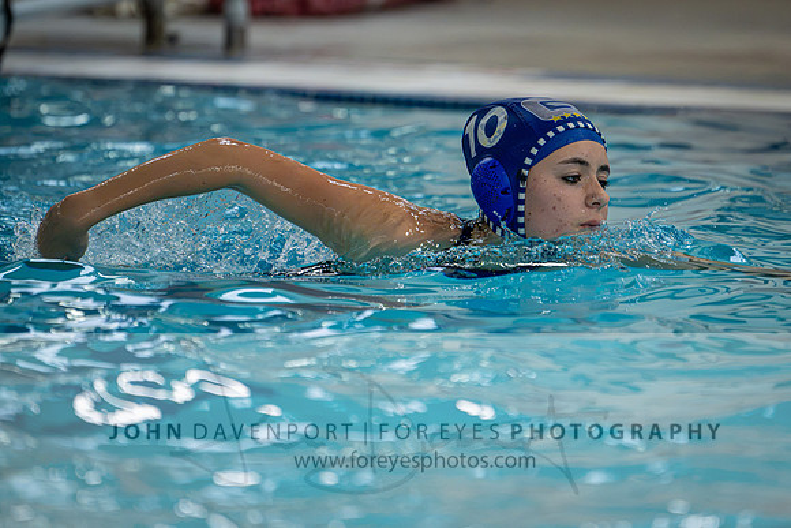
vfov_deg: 3.7
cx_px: 452
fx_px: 8269
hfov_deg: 5.5
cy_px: 175
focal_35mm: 376
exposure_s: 1/1000
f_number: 4
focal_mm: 280
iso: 9000
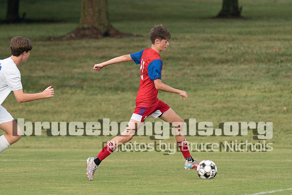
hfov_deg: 4.3
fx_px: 3922
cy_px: 80
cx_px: 137
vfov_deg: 2.8
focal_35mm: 483
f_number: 2.8
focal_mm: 200
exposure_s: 1/1250
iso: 320
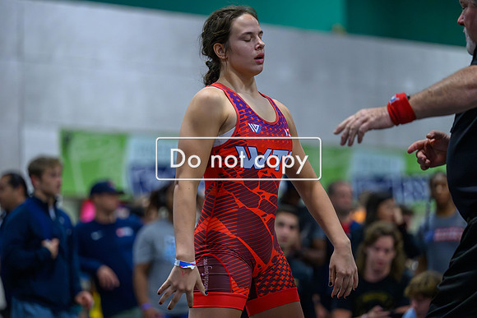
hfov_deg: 11.4
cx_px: 213
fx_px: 2392
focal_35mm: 180
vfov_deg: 7.6
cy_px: 165
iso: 10000
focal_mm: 160
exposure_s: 1/800
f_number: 2.8
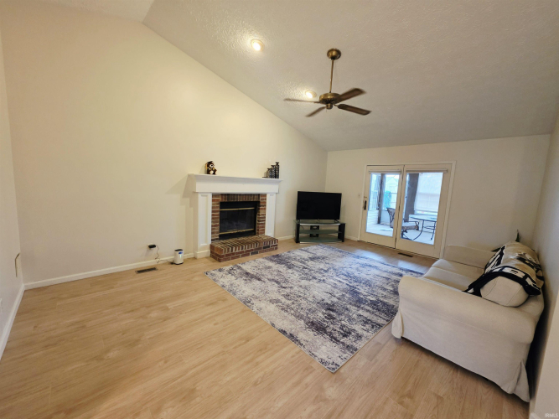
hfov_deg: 106.2
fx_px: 210
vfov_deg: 89.9
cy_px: 210
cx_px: 280
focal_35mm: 13
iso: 200
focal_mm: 2.2
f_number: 1.9
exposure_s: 1/60
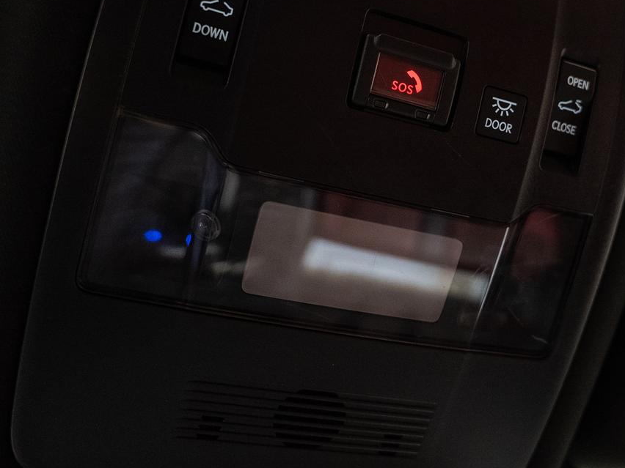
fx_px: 704
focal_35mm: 39
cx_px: 411
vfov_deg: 36.0
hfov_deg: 47.2
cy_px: 118
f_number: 3.2
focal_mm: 24
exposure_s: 1/40
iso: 1000
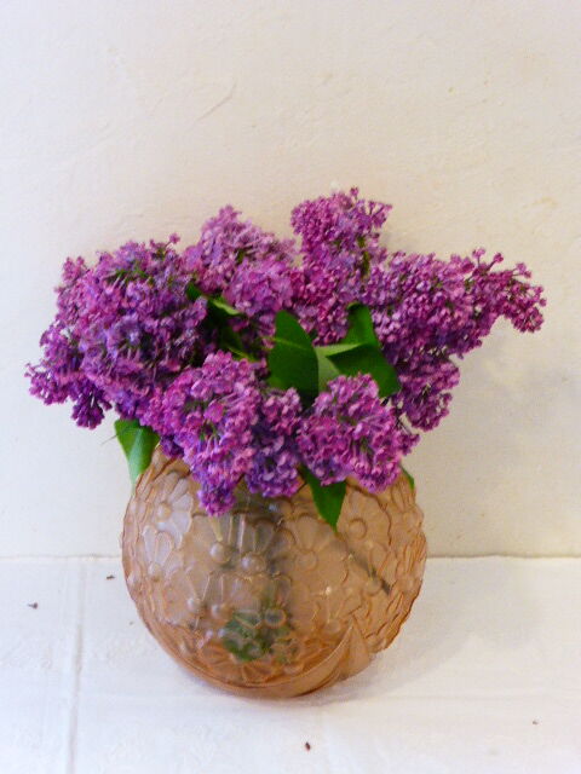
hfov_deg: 17.4
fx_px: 1902
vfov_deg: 23.0
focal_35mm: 85
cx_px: 290
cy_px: 387
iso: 400
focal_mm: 15.1
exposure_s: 1/6
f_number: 5.2
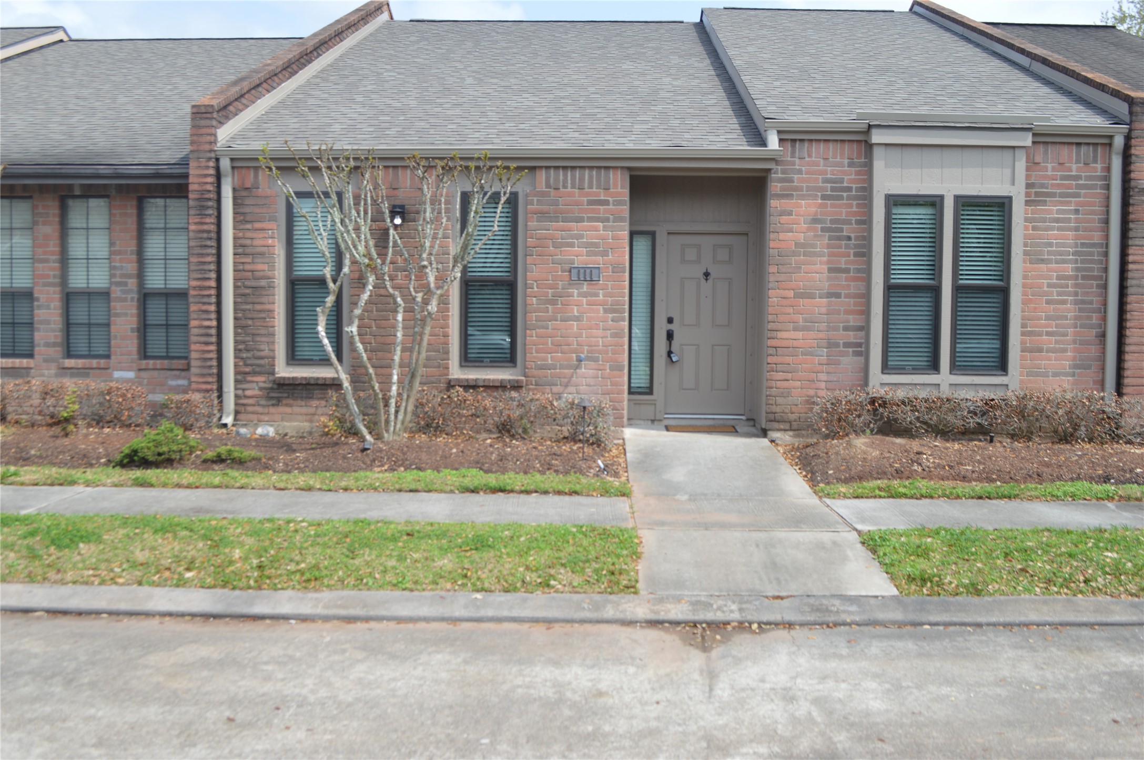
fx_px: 1048
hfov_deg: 57.3
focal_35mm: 33
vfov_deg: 39.9
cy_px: 380
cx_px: 572
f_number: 7.1
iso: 100
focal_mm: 22
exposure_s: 1/200
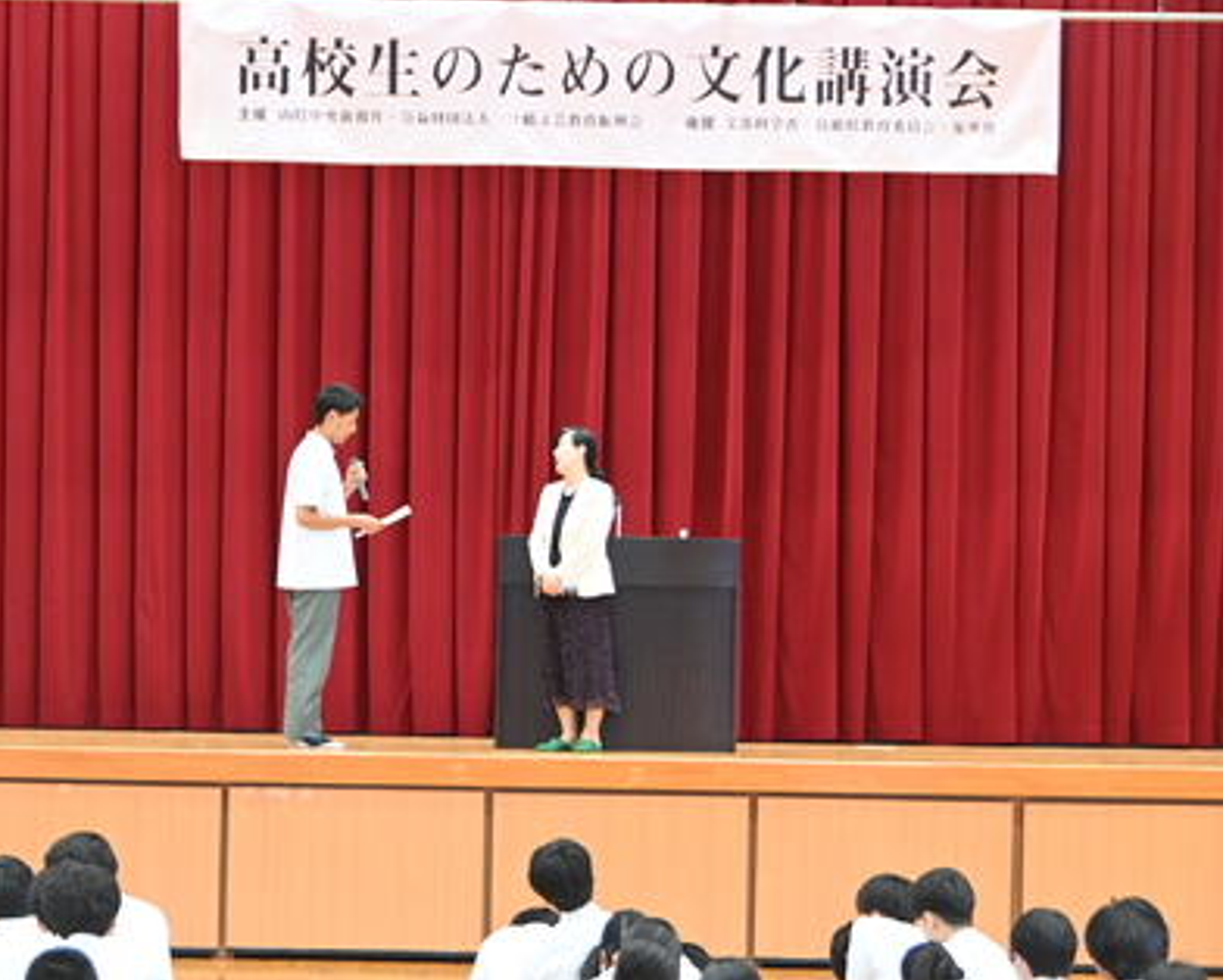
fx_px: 4222
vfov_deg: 13.2
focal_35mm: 117
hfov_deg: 16.5
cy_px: 463
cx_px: 465
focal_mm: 65
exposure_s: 1/80
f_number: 5
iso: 3200
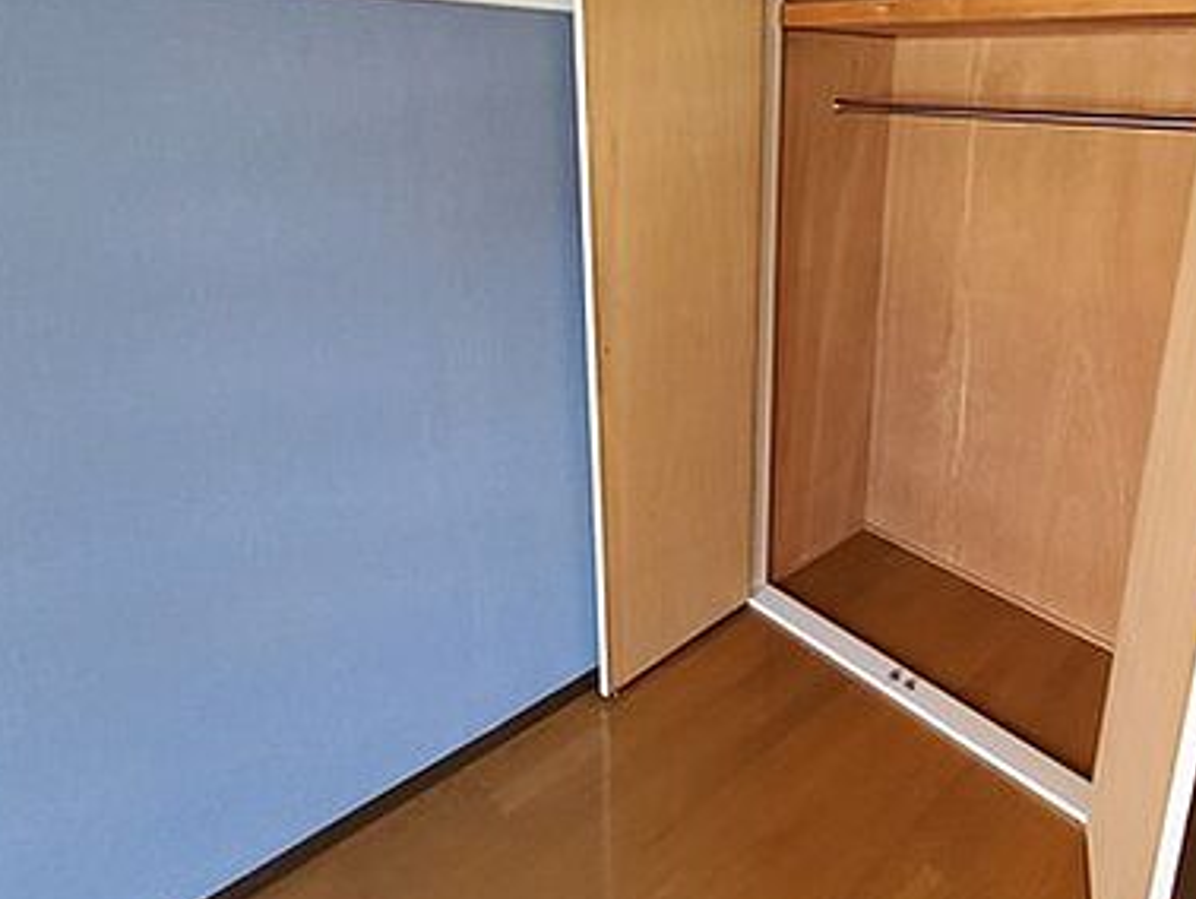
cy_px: 288
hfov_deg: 74.2
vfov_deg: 59.5
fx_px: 761
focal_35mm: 22
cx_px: 788
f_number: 2.2
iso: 500
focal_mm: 1.8
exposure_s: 1/50
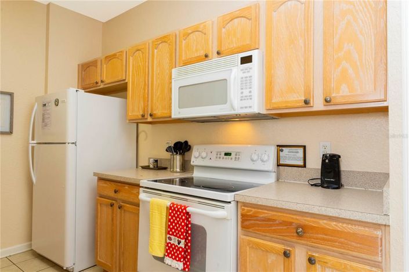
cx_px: 204
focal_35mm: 23
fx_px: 261
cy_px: 136
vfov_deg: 55.0
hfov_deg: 76.1
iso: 1000
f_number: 14
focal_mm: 23
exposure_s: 1/10
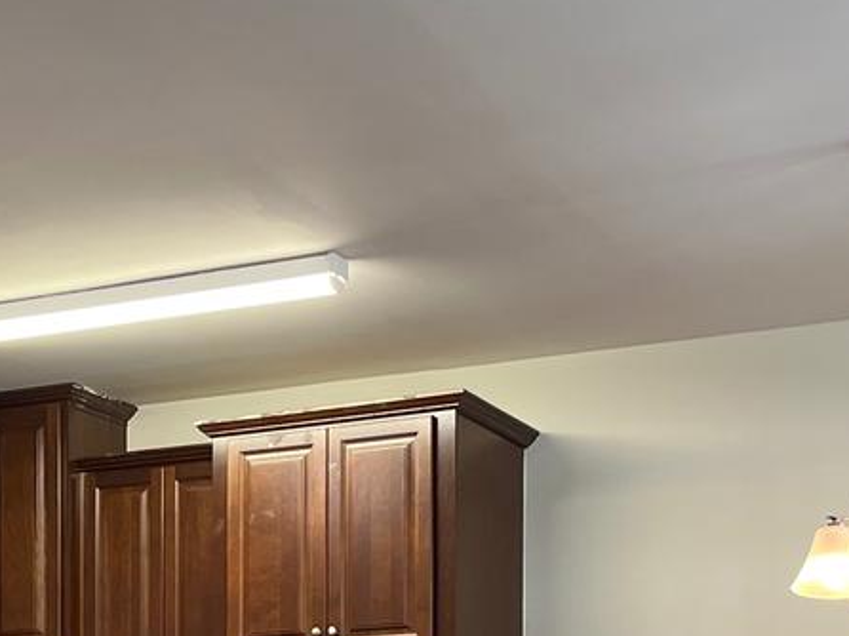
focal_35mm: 84
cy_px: 865
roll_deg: -0.6
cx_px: 297
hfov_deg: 23.2
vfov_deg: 16.4
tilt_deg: +1.2
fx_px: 2059
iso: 125
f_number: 1.6
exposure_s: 1/120
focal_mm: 5.1
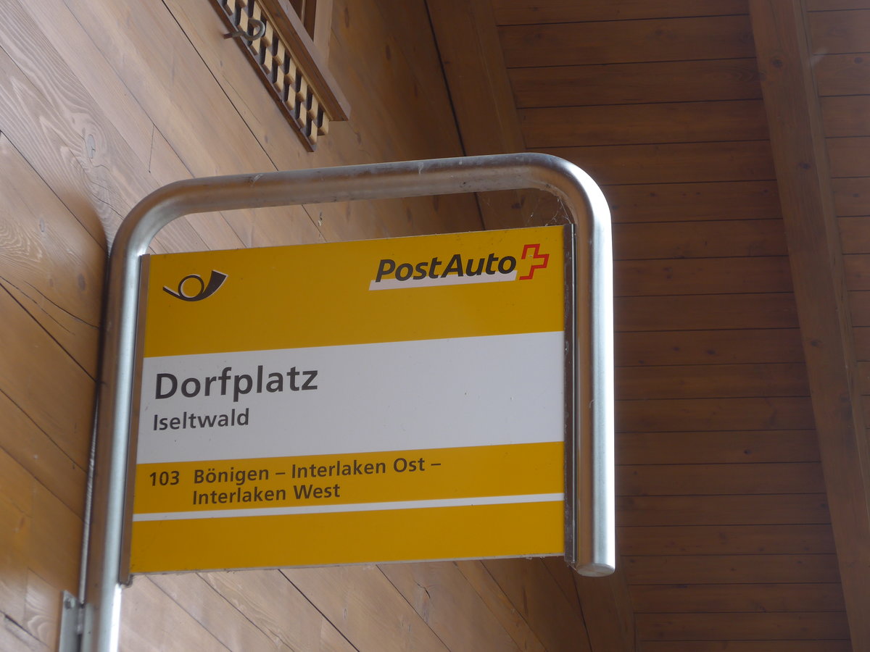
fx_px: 2941
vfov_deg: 12.7
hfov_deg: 16.8
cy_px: 326
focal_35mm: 117
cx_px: 435
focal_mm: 22.9
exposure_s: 1/80
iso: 100
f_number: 5
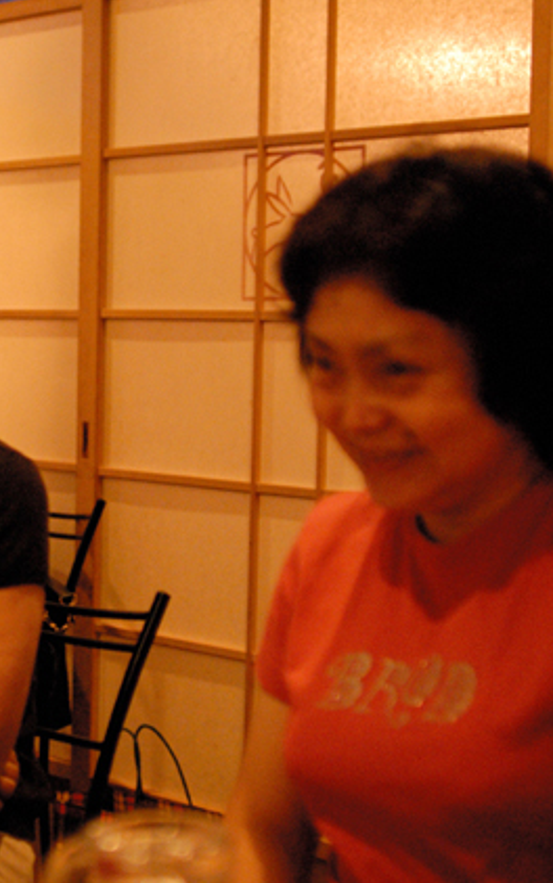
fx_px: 1566
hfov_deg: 19.6
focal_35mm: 65
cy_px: 443
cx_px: 31
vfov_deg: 31.5
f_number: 1.4
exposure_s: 1/25
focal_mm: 28
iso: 1600
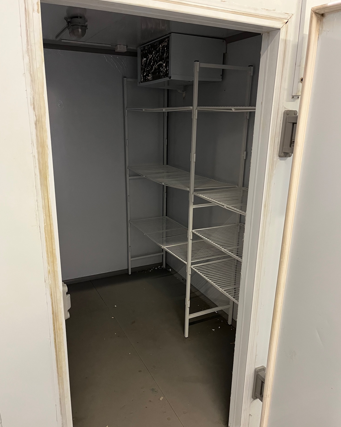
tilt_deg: -15.3
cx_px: 170
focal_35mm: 28
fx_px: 353
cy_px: 225
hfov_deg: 51.5
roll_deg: -0.5
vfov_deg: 62.2
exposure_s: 1/50
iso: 250
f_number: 1.6
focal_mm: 5.1
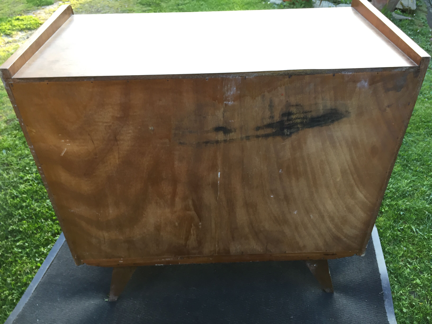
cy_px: 162
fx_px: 362
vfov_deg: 48.2
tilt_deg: -38.4
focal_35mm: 29
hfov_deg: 61.7
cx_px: 216
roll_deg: +2.2
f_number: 2.2
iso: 32
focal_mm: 4.15
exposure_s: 1/33
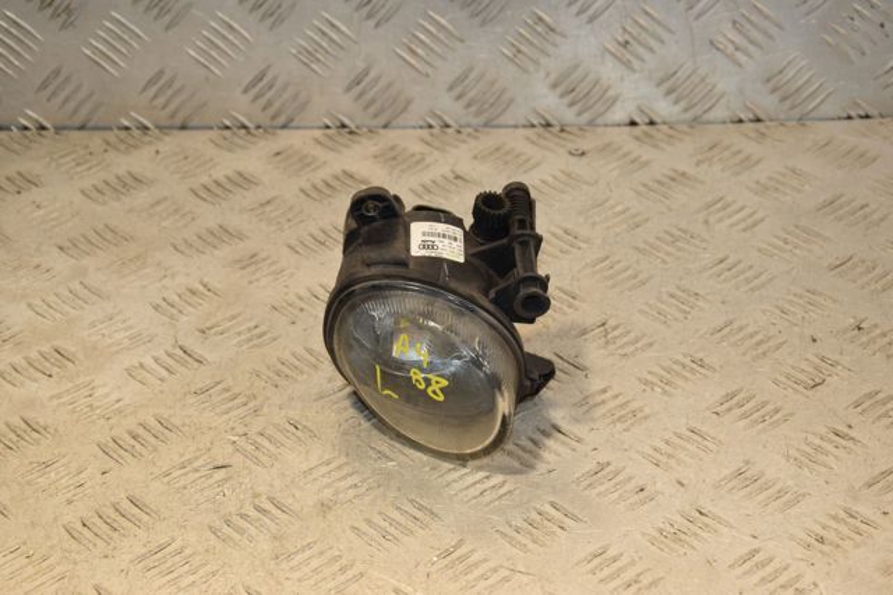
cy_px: 298
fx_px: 2157
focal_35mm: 87
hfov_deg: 23.4
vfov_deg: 15.7
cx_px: 446
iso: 800
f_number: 8
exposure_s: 1/200
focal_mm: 58
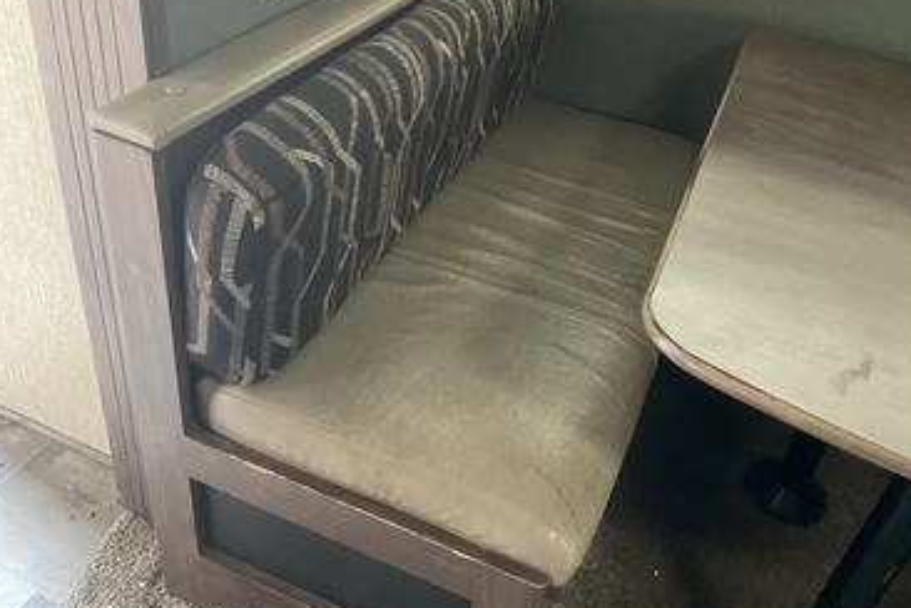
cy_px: 259
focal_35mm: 33
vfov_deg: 39.9
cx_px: 485
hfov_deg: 57.2
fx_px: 835
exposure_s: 1/30
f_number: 1.8
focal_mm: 3
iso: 320
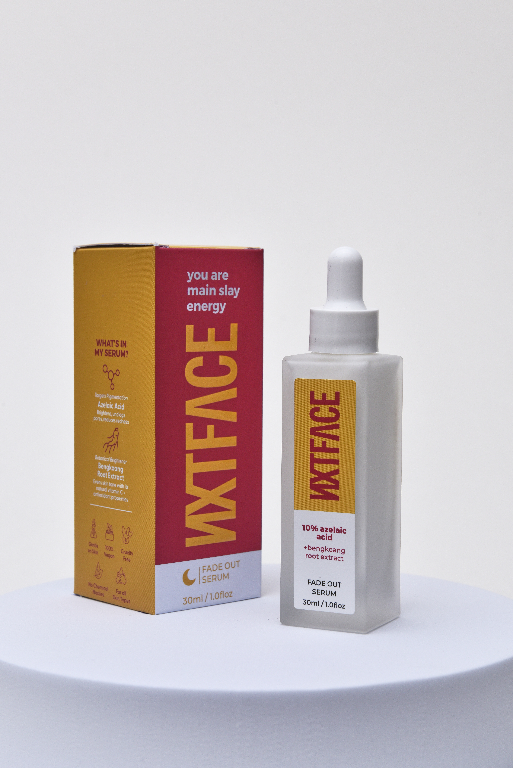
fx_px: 1495
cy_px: 384
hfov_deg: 19.5
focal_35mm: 70
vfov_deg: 28.8
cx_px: 256
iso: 400
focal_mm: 70
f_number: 13
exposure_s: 1/125
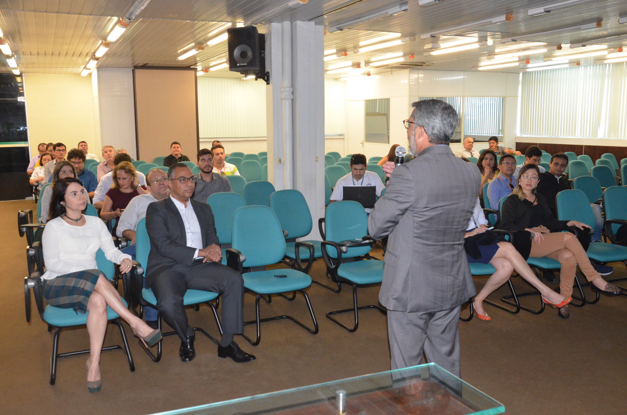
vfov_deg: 39.8
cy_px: 208
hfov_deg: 57.3
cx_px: 314
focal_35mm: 33
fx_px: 574
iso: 3200
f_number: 7.1
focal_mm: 22
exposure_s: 1/60
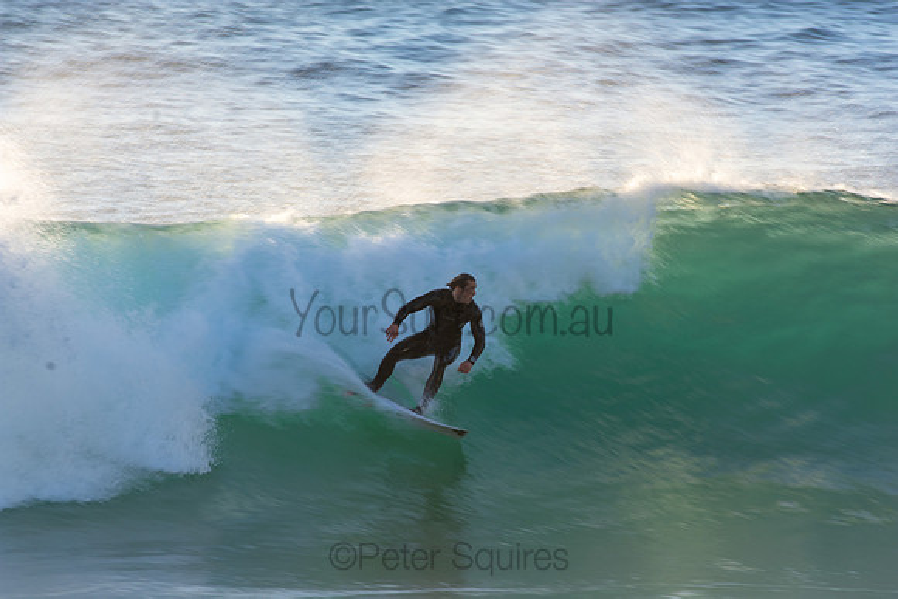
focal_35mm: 750
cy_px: 300
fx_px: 18712
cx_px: 449
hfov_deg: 2.7
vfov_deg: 1.8
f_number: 11
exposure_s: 1/60
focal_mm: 500
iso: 100
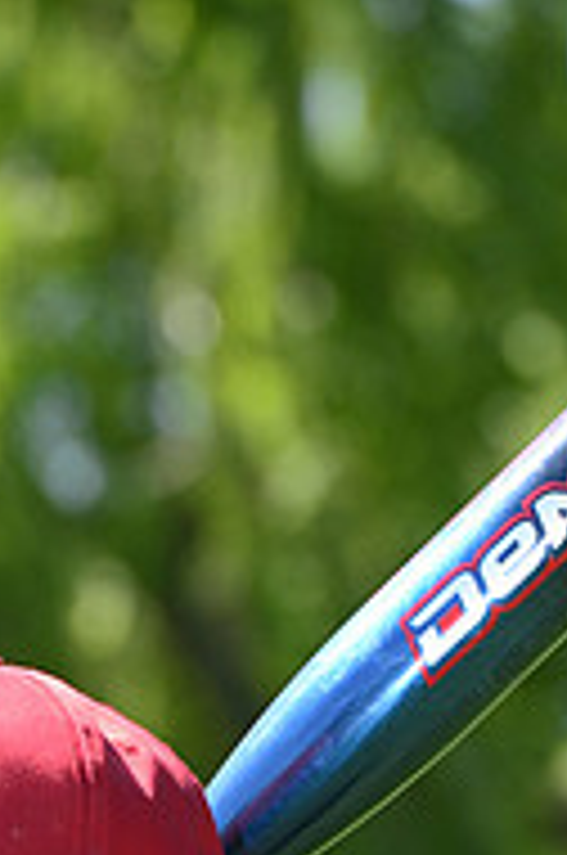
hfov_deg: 2.2
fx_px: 14463
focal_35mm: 610
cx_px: -106
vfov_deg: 3.4
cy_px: 1300
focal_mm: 200
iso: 200
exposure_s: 1/125
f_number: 10
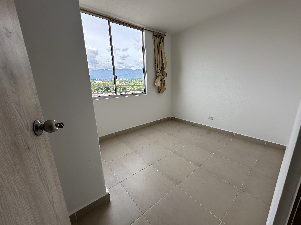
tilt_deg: -13.6
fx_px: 122
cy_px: 112
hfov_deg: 102.1
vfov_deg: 85.7
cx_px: 150
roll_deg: +1.2
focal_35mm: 14
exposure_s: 1/477
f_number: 2.2
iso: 40
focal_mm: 2.22
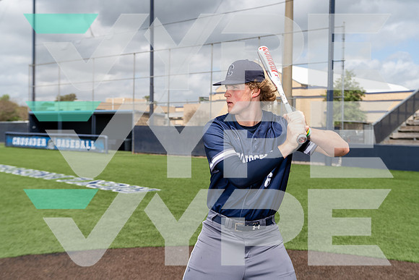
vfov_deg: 34.2
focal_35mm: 39
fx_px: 454
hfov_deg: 49.5
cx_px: 210
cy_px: 140
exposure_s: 1/1250
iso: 250
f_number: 4
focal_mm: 39
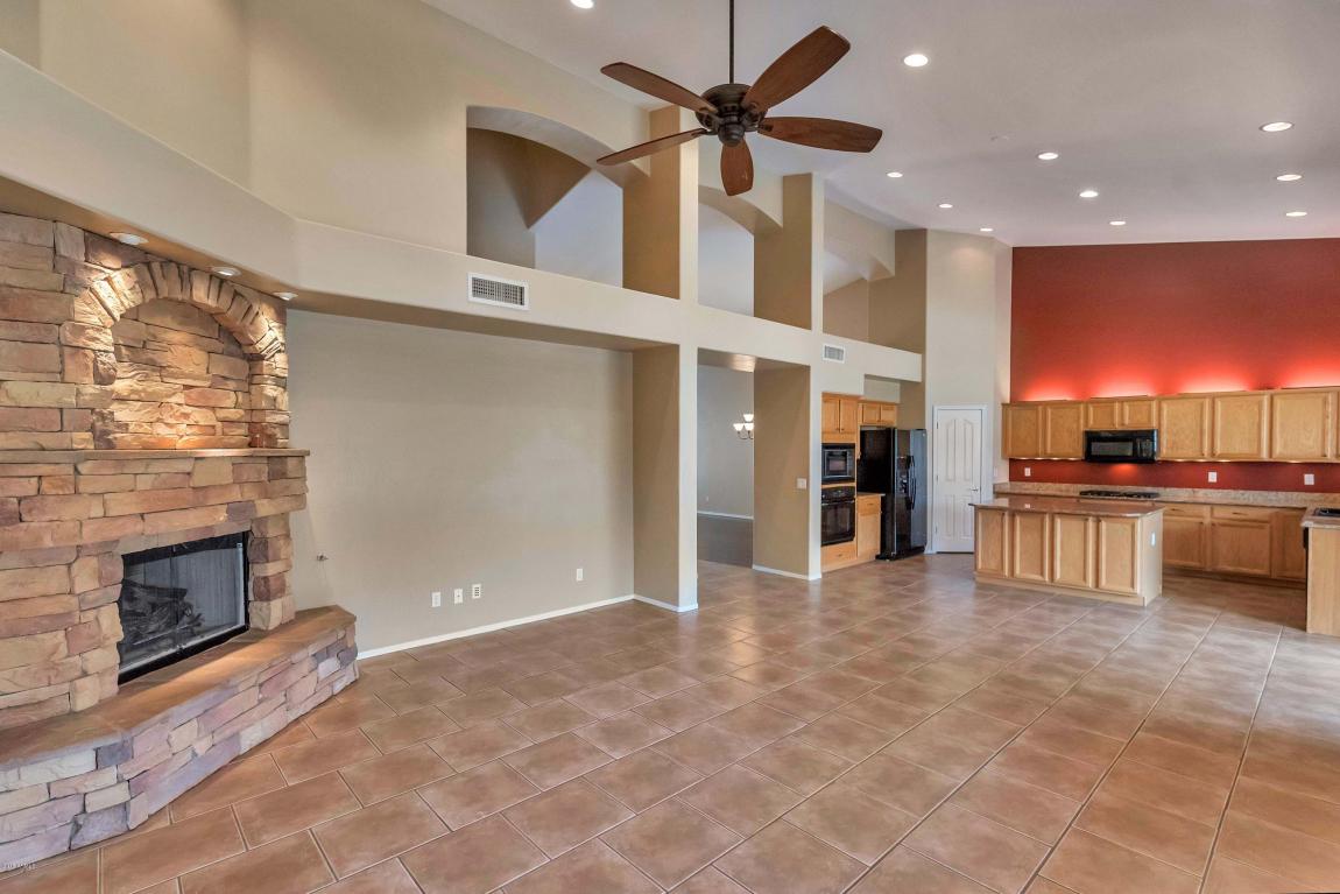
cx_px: 670
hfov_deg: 96.7
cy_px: 447
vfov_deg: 73.8
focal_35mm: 16
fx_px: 596
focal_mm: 16
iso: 4000
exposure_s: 1/160
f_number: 5
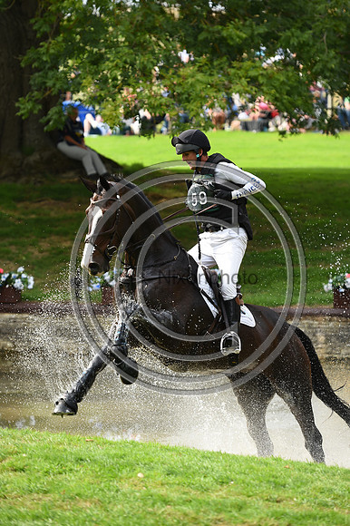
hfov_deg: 9.5
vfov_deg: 14.2
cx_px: 175
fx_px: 2117
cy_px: 263
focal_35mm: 145
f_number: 3.5
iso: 320
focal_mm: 145
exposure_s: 1/1250
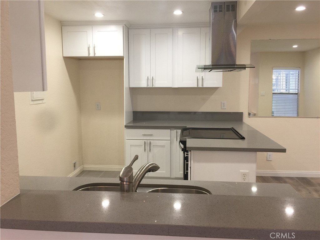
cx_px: 160
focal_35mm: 29
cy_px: 120
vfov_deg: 48.2
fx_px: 268
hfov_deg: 61.7
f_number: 2.2
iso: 32
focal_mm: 4.15
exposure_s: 1/30
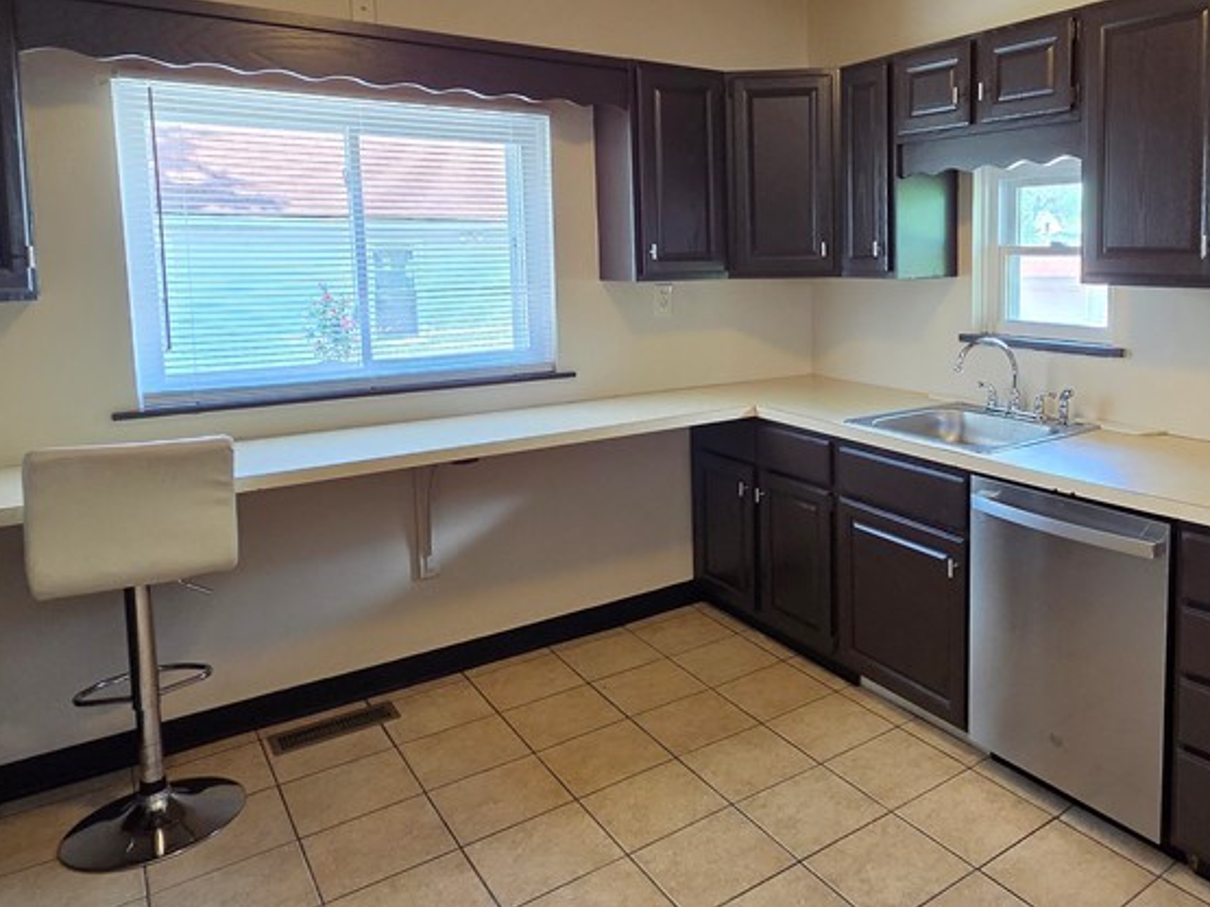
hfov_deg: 68.4
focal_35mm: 24
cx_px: 859
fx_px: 839
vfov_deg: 56.2
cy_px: 349
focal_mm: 2.2
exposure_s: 1/60
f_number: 2.2
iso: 320
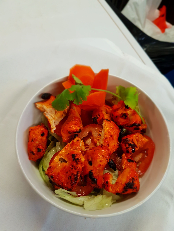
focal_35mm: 26
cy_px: 116
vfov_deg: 67.3
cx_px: 87
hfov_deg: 53.1
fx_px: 174
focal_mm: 4.2
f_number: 1.7
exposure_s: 1/60
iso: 200
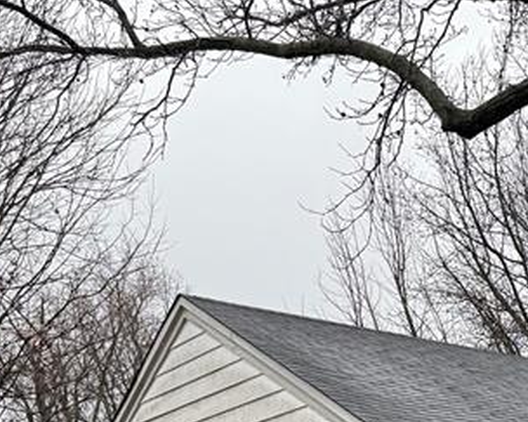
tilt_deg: -1.7
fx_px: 1234
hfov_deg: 22.5
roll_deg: +0.8
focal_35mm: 79
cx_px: 615
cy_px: 597
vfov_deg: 17.7
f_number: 1.78
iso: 80
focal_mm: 6.76
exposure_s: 1/868
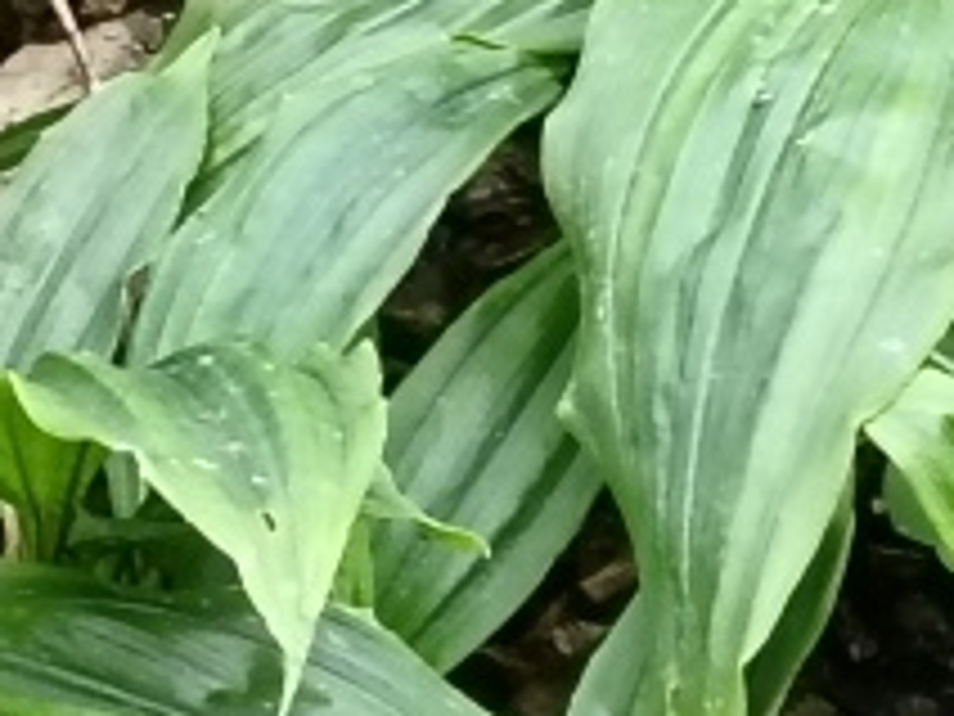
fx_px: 5402
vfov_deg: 7.5
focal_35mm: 196
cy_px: -252
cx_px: 54
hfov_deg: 10.0
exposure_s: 1/33.3
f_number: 1.8
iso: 1463
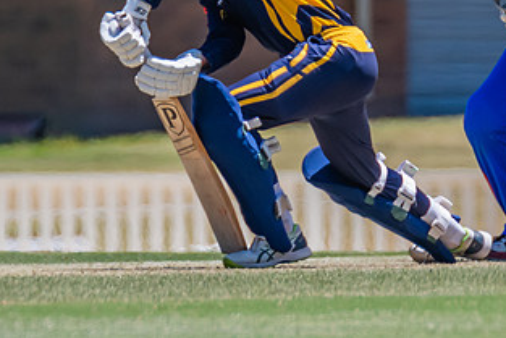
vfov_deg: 0.7
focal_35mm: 2069
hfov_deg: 1.0
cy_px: -8
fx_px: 29093
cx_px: 288
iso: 640
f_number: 7.1
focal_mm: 600
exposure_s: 1/2000
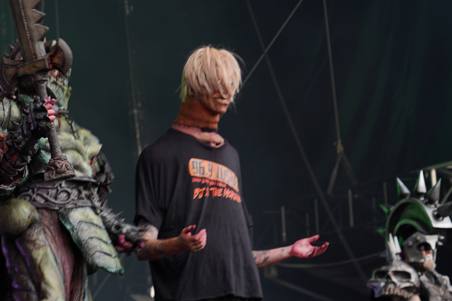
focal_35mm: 133
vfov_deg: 10.3
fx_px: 1670
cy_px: 162
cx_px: 123
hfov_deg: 15.4
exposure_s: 1/80
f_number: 4
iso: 125
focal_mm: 70
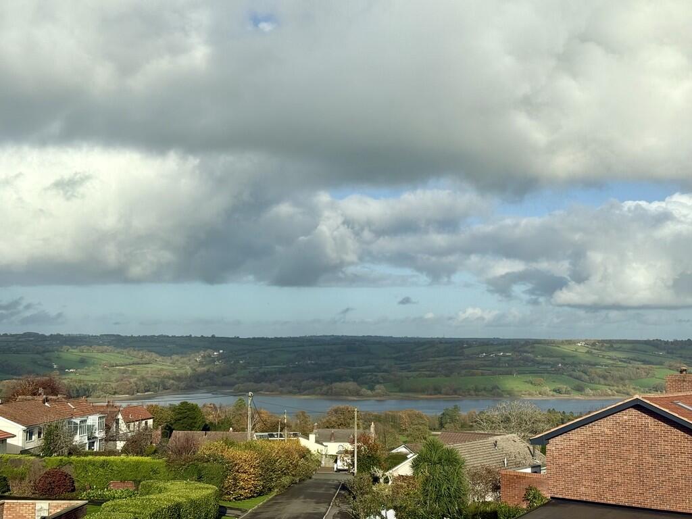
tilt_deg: +5.0
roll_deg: -0.1
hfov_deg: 39.7
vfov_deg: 30.3
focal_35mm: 48
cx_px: 346
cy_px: 260
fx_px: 960
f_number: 1.78
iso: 64
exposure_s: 1/5587
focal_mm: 6.76
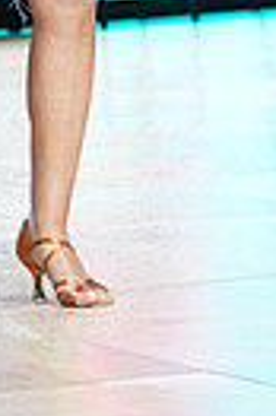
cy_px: -279
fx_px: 4439
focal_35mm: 385
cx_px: -217
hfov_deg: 3.5
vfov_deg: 5.3
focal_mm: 87
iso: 2500
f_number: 4
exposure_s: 1/320
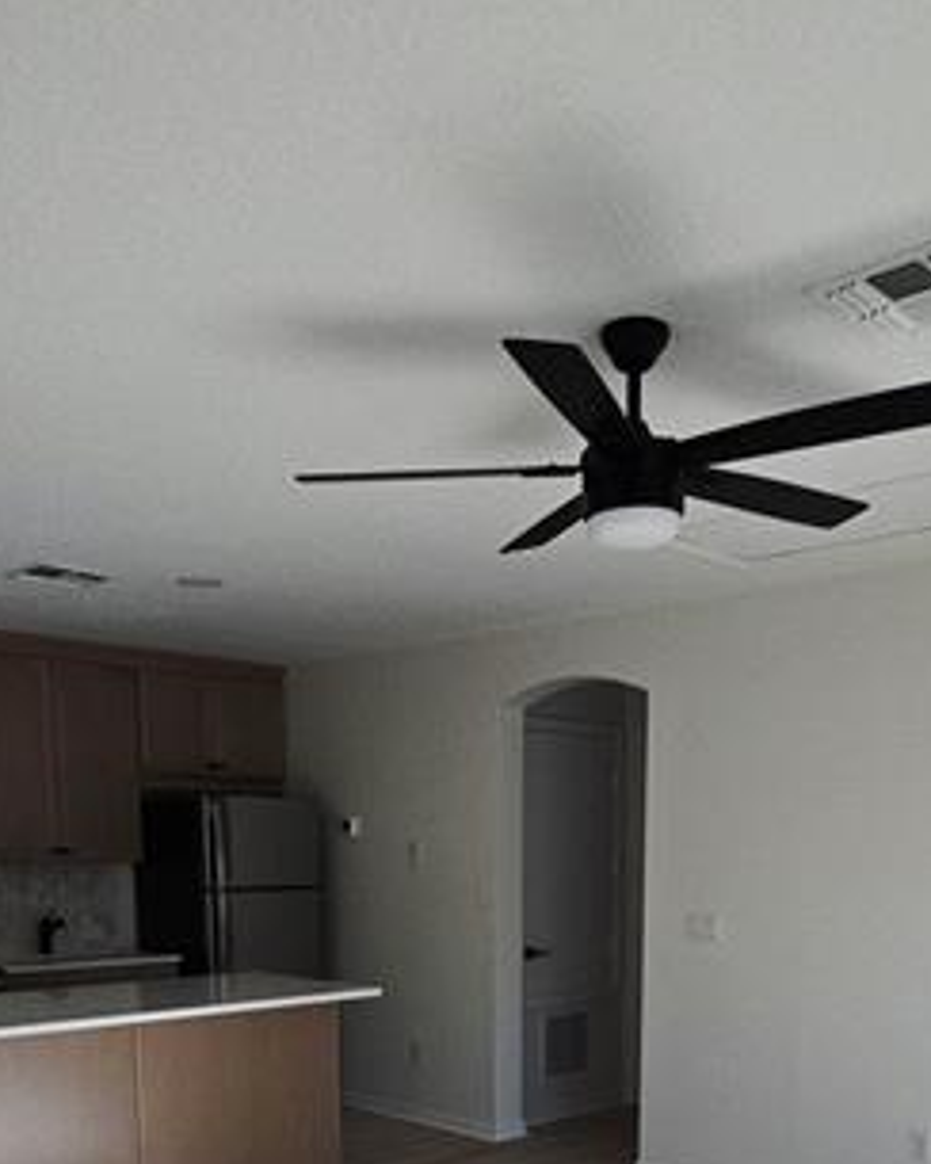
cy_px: 1057
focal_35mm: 32
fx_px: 1102
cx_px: 466
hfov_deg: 45.8
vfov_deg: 49.3
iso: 50
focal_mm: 2.2
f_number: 2.2
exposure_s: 1/344
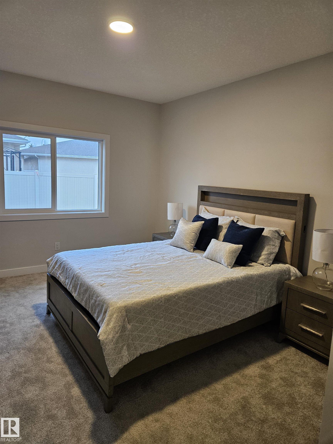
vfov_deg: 73.9
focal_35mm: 23
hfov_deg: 58.9
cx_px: 166
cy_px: 222
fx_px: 295
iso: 320
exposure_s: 1/120
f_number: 1.8
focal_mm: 5.4
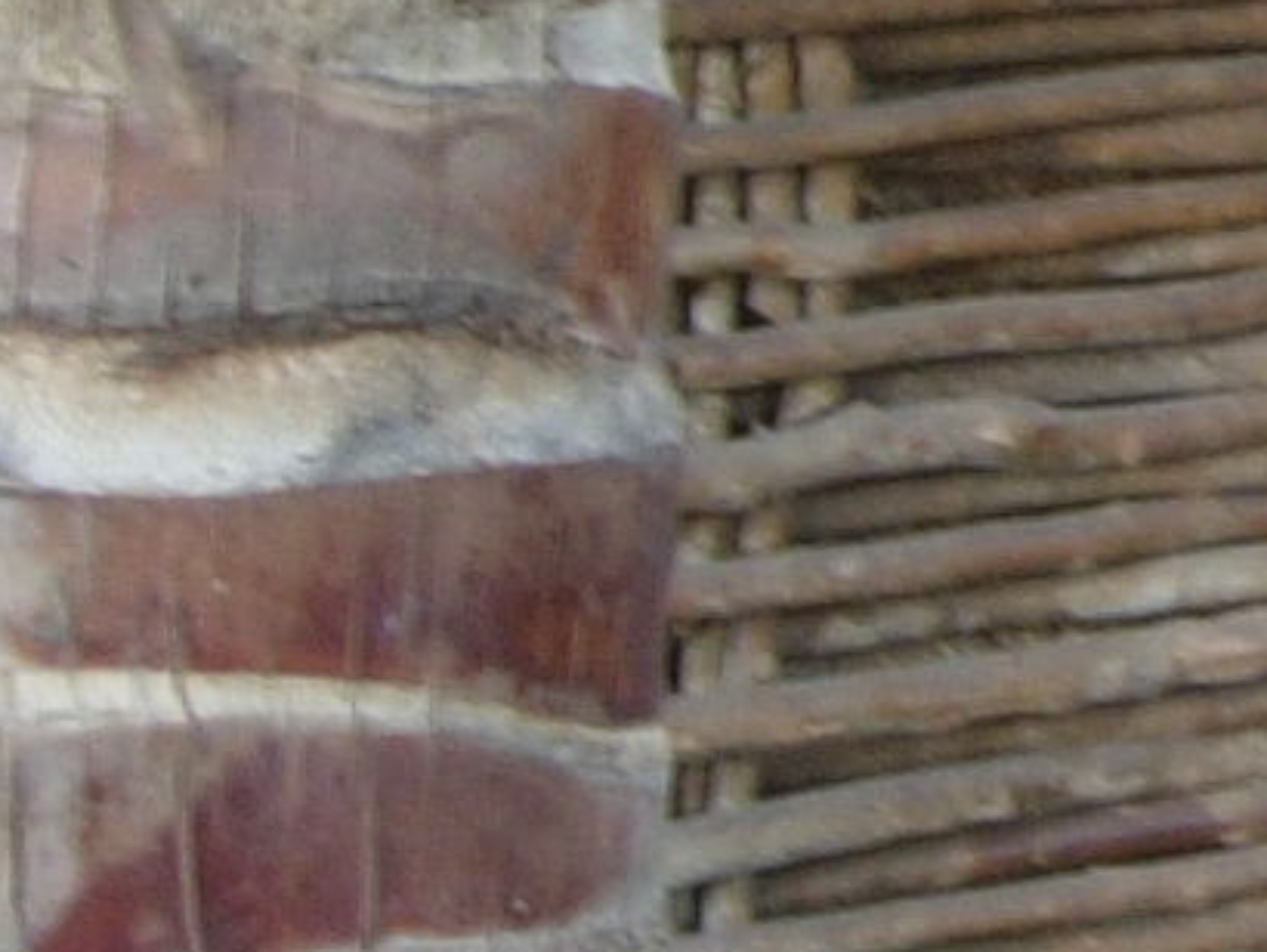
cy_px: -448
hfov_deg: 7.7
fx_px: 8790
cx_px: 3001
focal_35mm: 240
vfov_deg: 6.1
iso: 64
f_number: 2.8
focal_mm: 7.8
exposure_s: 1/15.1
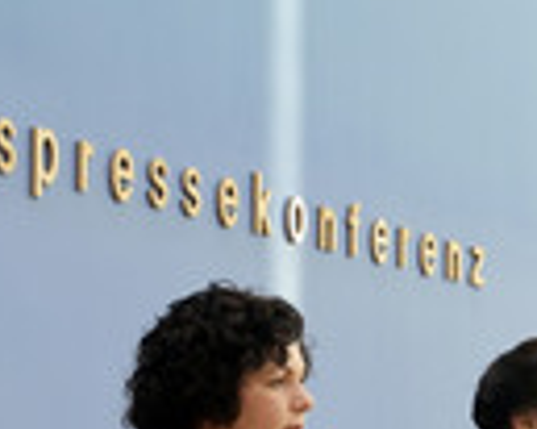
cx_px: 244
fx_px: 2080
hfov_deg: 14.7
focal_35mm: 131
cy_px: 554
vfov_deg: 11.5
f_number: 5.6
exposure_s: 1/640
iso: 3200
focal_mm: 40
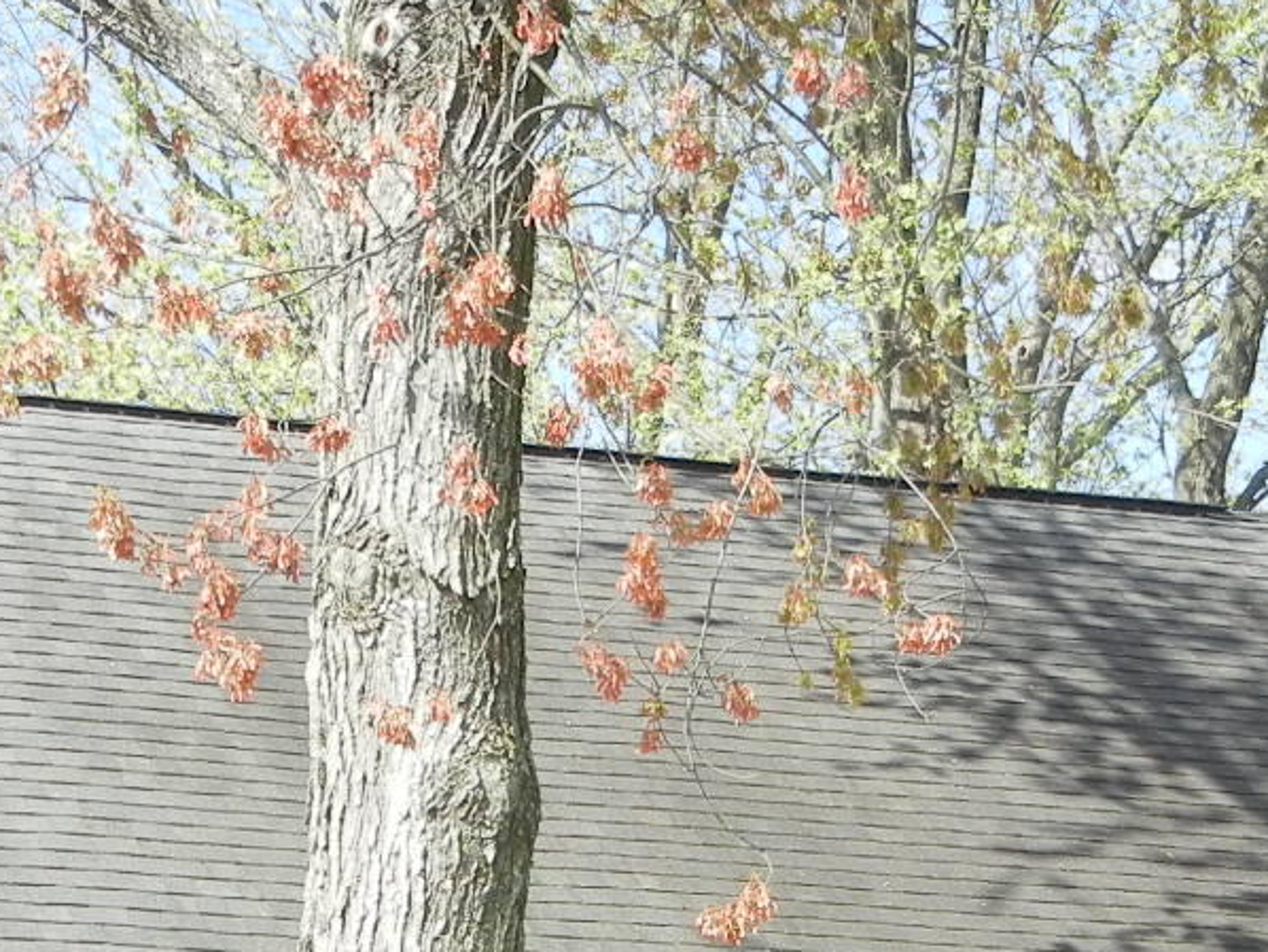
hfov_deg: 12.8
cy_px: 1092
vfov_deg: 9.5
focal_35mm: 154
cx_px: 547
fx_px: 5643
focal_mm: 8.1
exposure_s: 1/392
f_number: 3.8
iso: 160
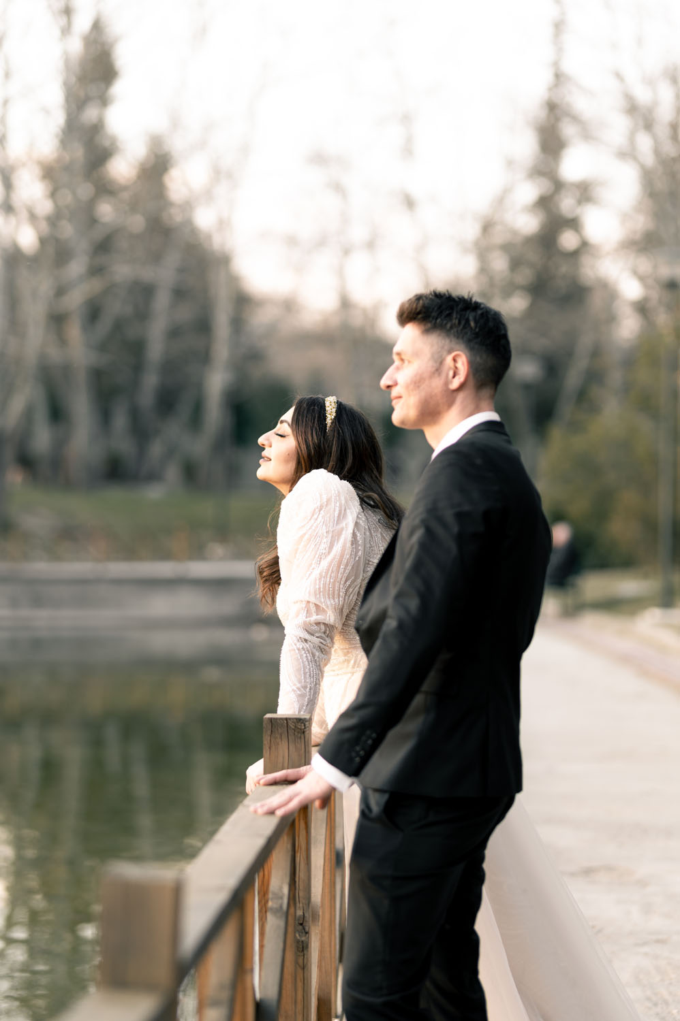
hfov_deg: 16.1
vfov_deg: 23.9
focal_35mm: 85
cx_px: 340
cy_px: 510
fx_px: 2411
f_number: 1.8
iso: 100
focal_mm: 85
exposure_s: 1/250
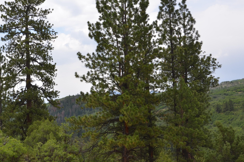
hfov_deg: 28.3
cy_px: 77
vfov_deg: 19.1
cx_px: 81
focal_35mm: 71
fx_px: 480
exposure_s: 1/250
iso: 100
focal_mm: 32
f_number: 9
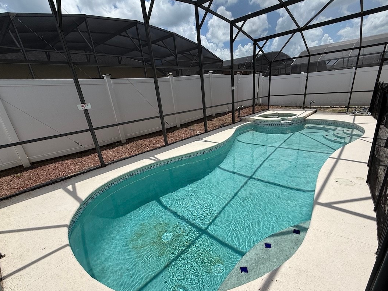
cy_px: 170
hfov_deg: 91.0
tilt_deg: -21.8
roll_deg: +5.7
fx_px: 191
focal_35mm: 17
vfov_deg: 74.2
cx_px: 203
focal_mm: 2.22
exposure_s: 1/3289
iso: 50
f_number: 2.2
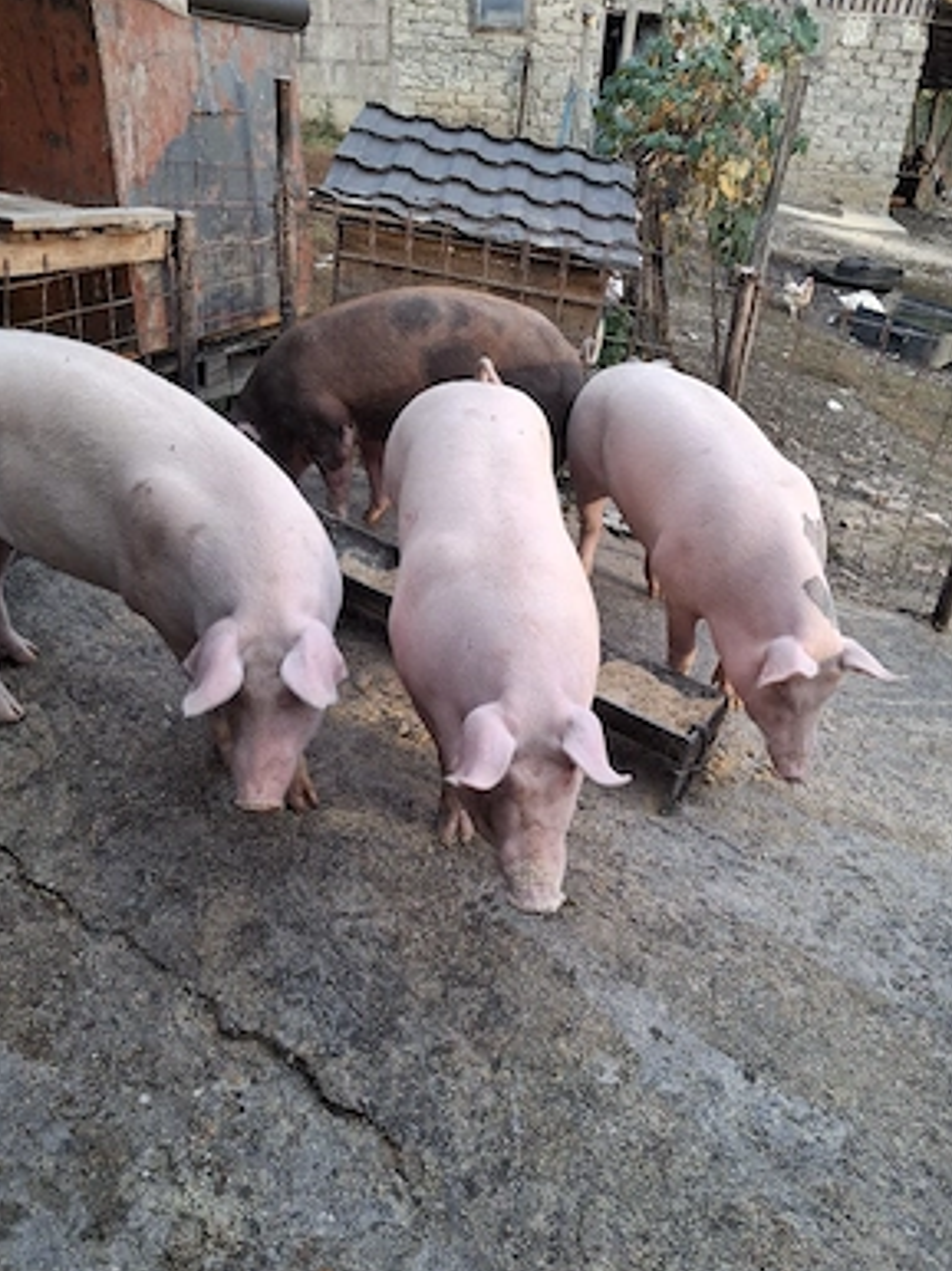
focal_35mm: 28
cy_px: 636
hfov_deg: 49.7
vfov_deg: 63.5
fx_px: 1028
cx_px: 484
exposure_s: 1/100
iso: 125
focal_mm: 4
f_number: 1.8
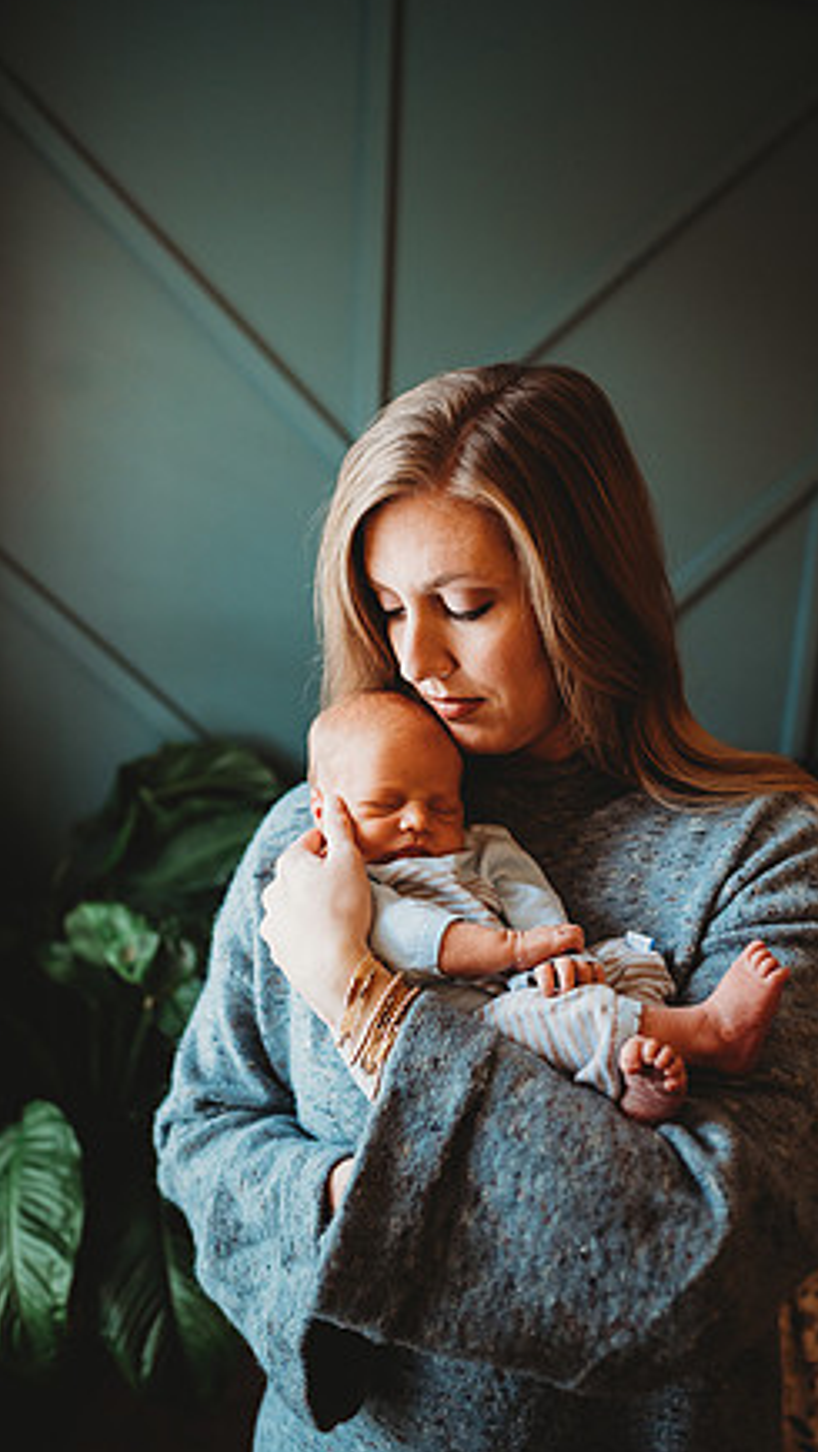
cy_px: 724
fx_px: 1002
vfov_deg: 71.9
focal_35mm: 26
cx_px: 444
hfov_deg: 44.4
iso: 800
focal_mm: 24
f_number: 2.2
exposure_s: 1/160
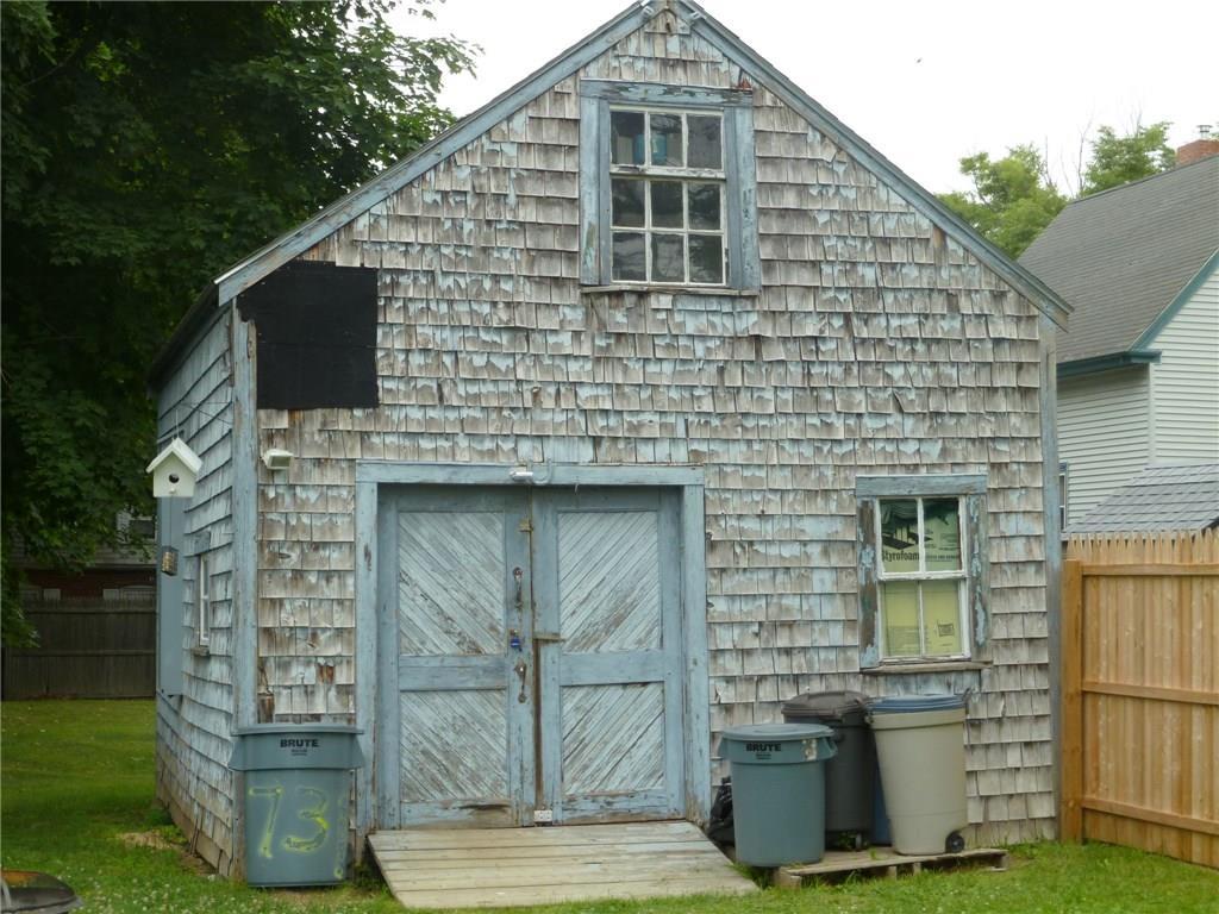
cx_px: 610
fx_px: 1937
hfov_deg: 34.9
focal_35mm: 55
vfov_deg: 26.6
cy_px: 457
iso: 100
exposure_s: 1/200
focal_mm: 9.1
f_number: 3.9
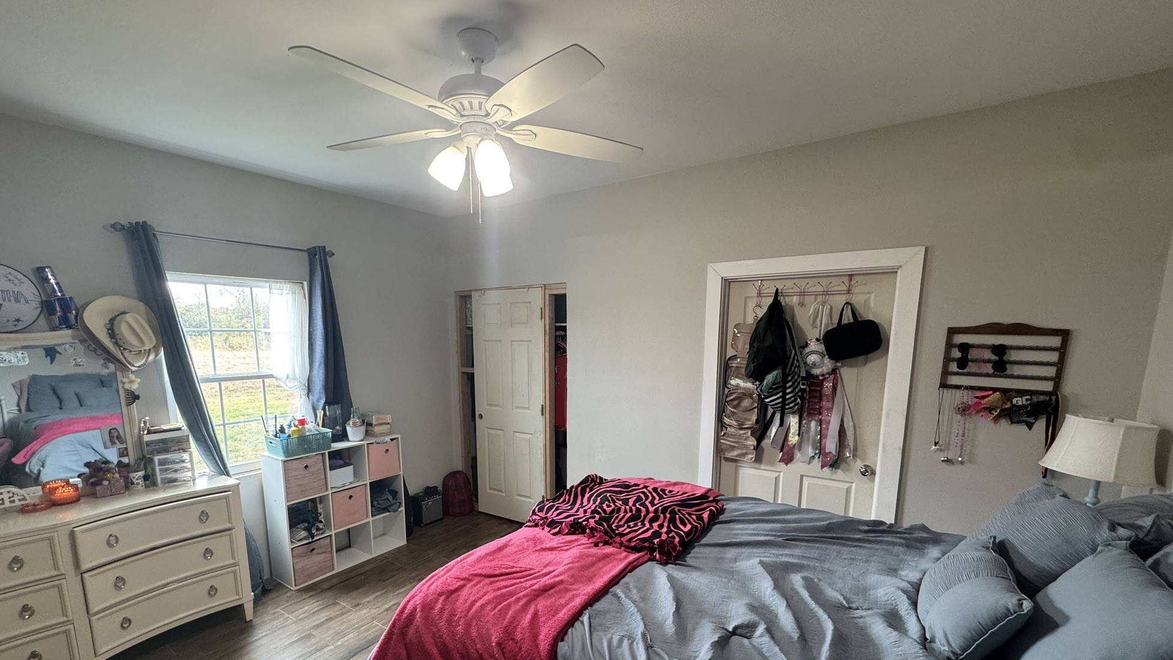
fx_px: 498
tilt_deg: -9.7
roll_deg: +0.7
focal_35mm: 16
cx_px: 562
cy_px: 408
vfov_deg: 66.2
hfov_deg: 99.3
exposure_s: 1/60
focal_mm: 2.22
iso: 200
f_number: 2.2
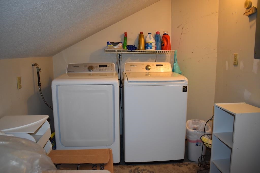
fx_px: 195
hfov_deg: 67.4
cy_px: 86
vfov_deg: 47.9
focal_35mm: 27
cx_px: 130
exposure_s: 1/125
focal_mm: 18
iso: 1100
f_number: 3.5
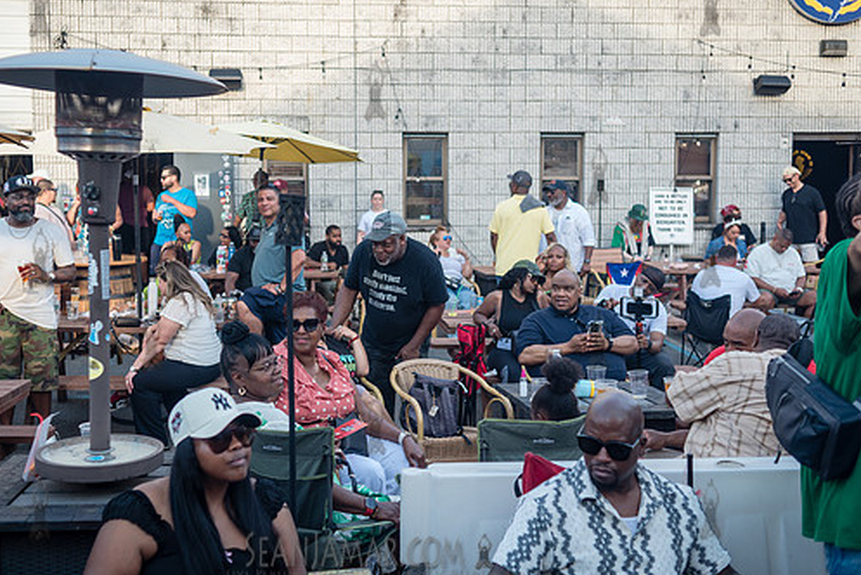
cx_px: 374
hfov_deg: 47.3
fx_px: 981
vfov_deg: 32.6
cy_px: 257
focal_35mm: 41
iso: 200
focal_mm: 35
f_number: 2.8
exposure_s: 1/640
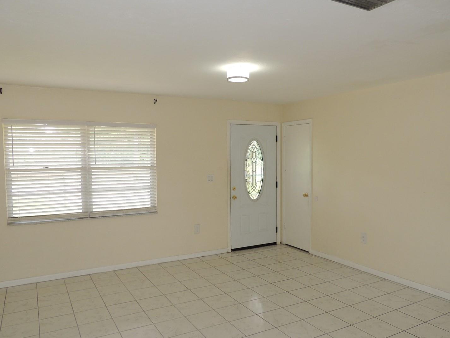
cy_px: 179
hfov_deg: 65.3
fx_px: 351
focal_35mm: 27
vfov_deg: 51.3
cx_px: 227
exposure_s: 1/40
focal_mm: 4.3
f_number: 3
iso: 140
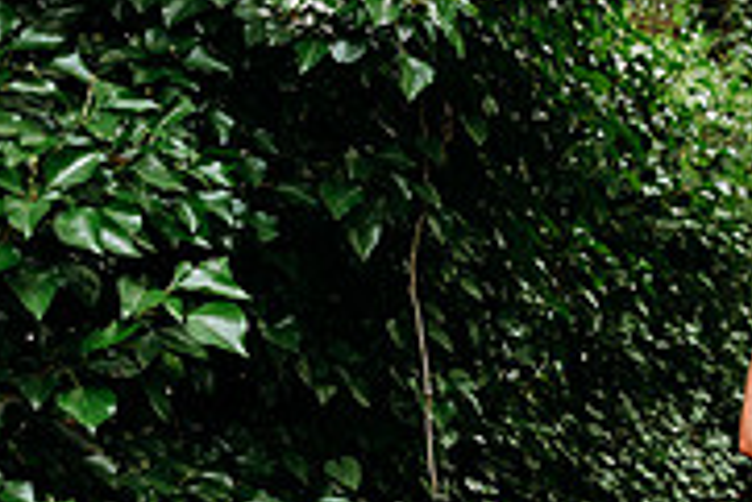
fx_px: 1610
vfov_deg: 17.5
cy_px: 458
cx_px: 1047
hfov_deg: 22.7
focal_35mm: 77
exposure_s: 1/160
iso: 160
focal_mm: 24
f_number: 2.5
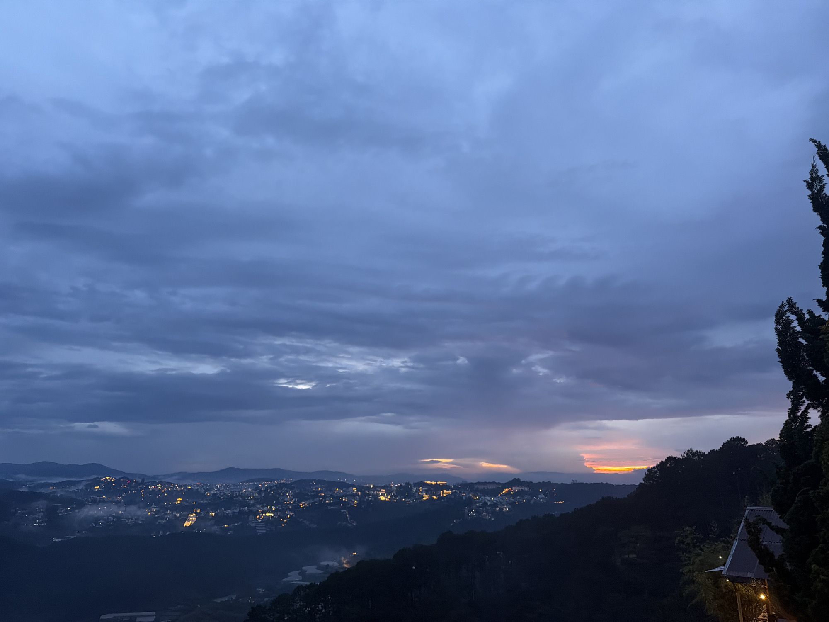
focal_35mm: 24
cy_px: 311
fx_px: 575
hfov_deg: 71.6
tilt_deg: +15.5
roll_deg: -0.5
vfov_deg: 56.8
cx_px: 414
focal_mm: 6.76
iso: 500
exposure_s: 1/50
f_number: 1.78
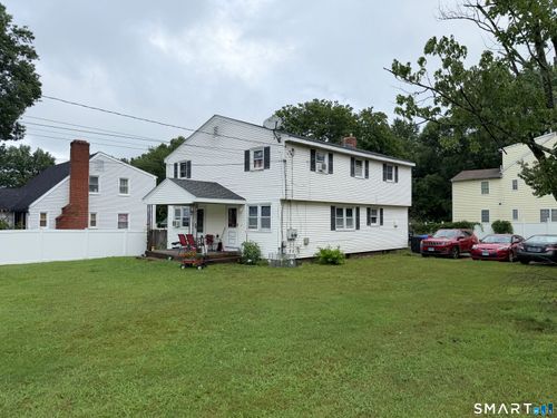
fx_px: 386
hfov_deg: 71.6
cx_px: 278
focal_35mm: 24
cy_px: 209
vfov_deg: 56.8
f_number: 1.78
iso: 80
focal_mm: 6.76
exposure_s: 1/3279
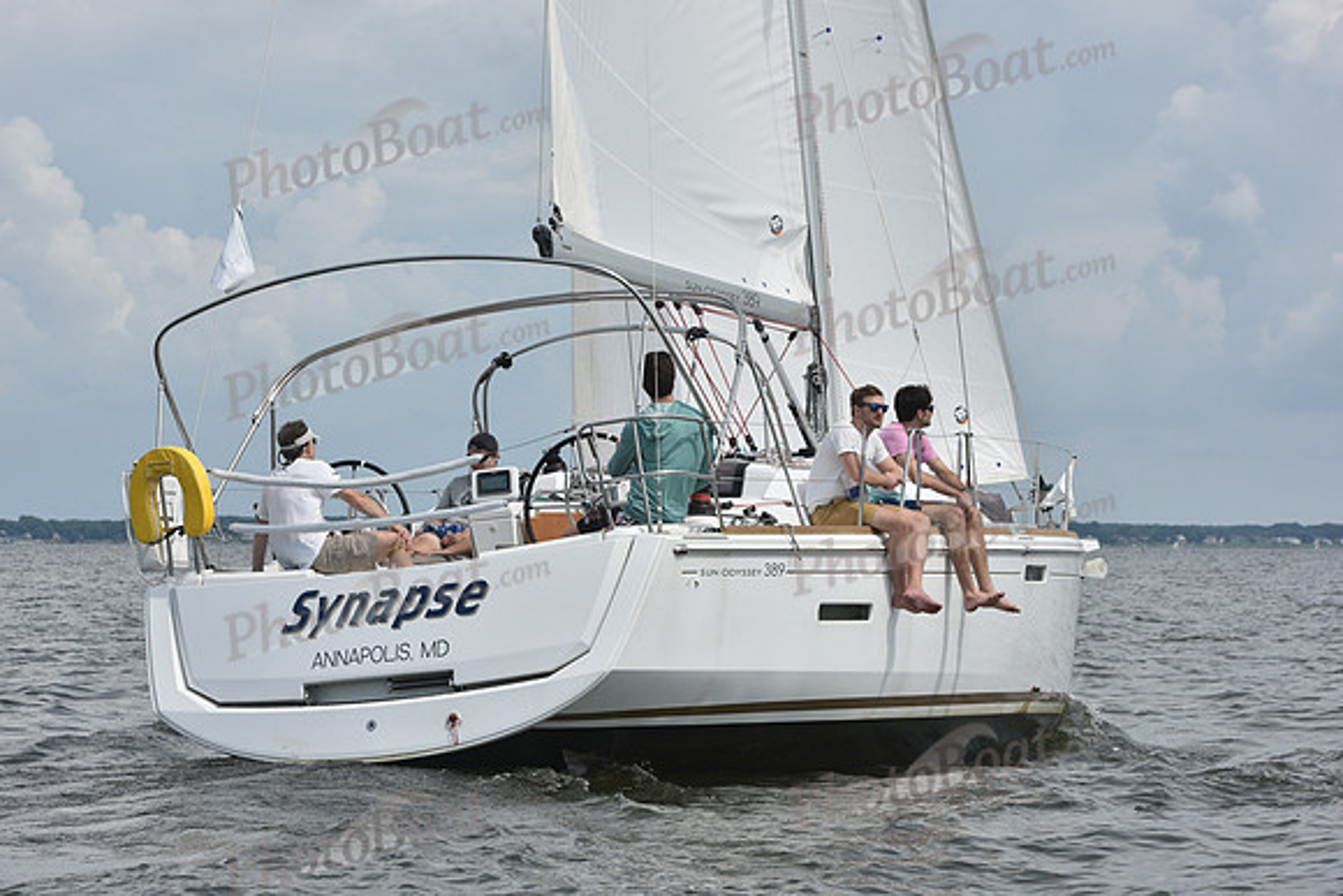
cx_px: 672
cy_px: 448
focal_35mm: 110
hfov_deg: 18.6
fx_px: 4104
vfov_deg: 12.5
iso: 320
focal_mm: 110
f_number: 10
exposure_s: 1/1250
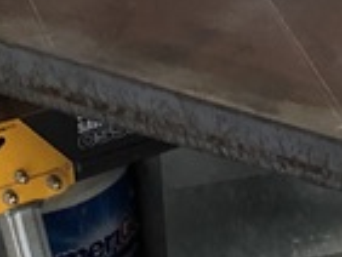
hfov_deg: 9.4
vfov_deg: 7.3
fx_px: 2007
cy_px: 145
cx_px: 524
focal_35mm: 203
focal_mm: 4
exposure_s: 1/15
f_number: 1.8
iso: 64
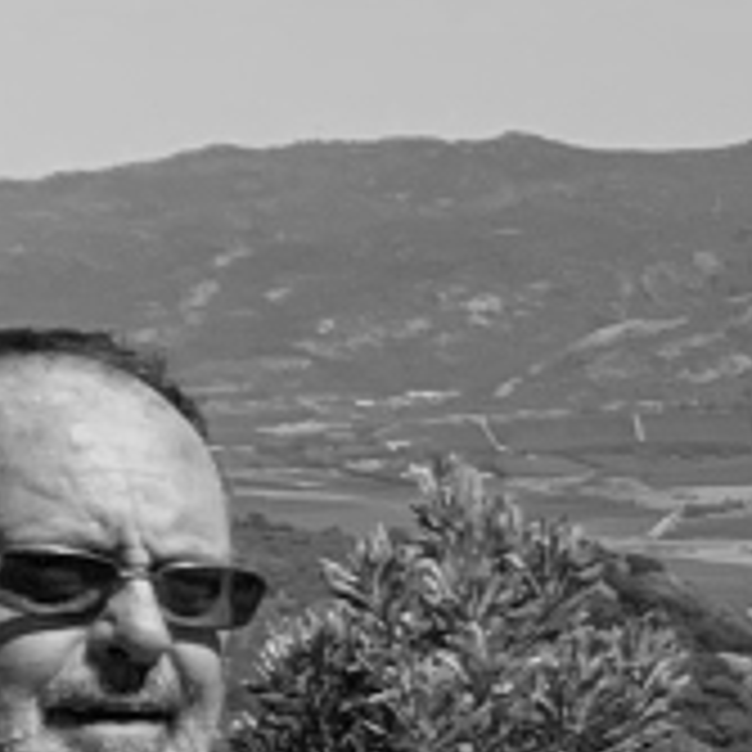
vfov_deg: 30.2
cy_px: 626
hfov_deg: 30.9
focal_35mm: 55
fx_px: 1352
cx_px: 473
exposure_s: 1/2481
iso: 25
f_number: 1.8
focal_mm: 4.2
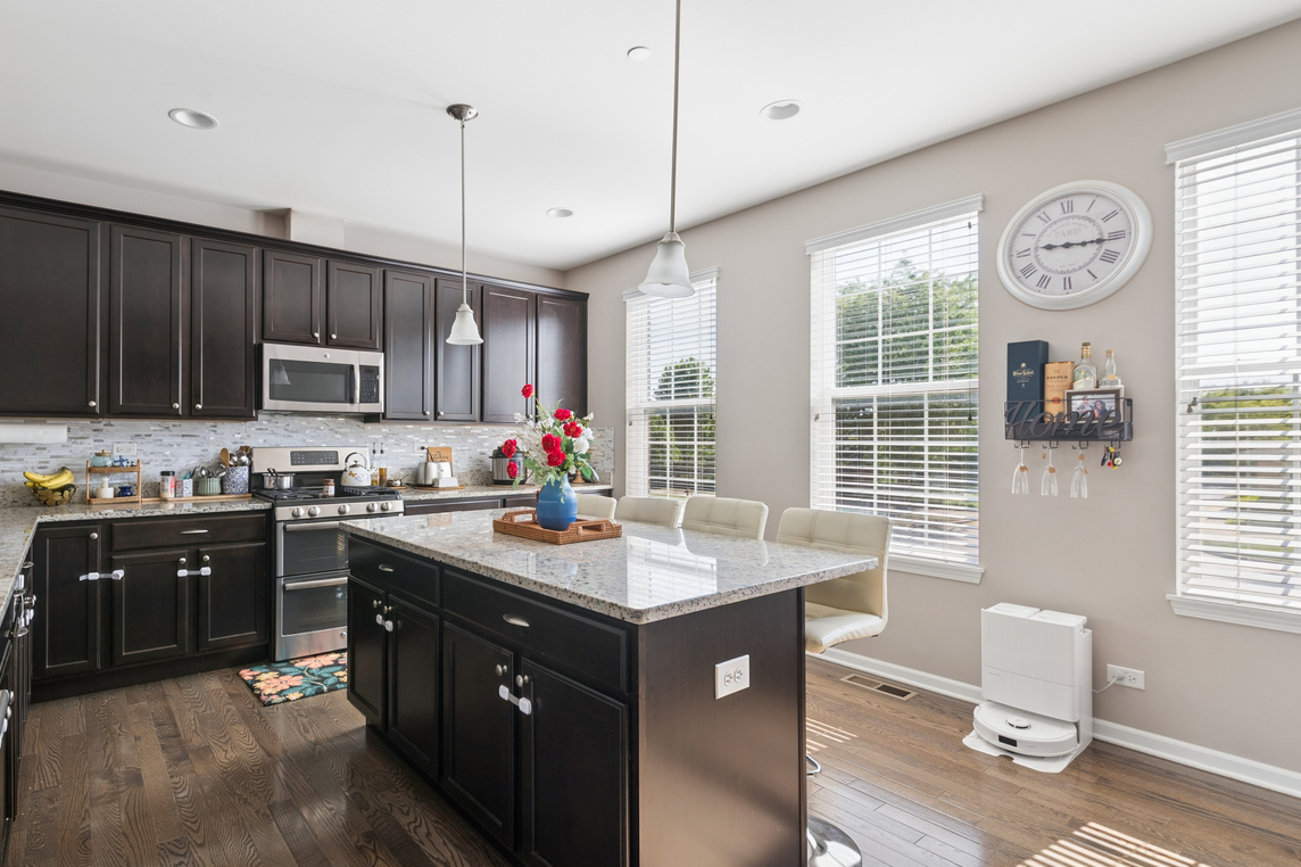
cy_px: 454
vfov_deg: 70.4
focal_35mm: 17
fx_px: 614
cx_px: 553
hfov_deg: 92.6
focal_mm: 12
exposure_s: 1/25
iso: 100
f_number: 10
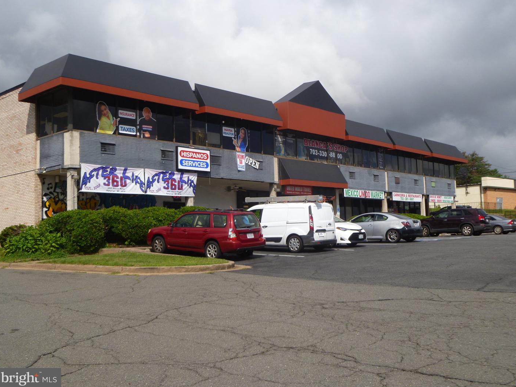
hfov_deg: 50.1
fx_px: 552
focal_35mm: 37
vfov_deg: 38.7
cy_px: 190
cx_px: 261
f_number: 3.6
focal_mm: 6.5
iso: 80
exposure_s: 1/1000
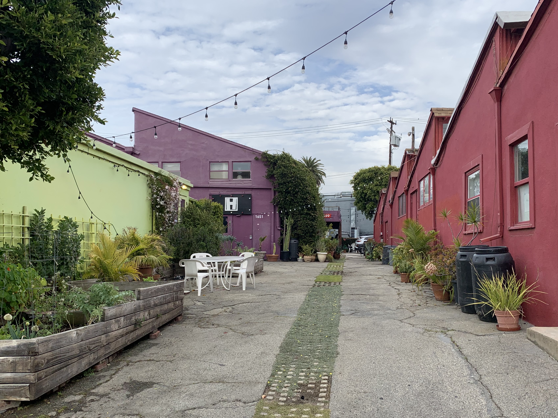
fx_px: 500
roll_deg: -0.8
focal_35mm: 31
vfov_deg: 45.4
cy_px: 233
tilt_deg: +4.2
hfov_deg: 58.3
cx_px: 287
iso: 25
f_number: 1.8
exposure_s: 1/1065
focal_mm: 4.25
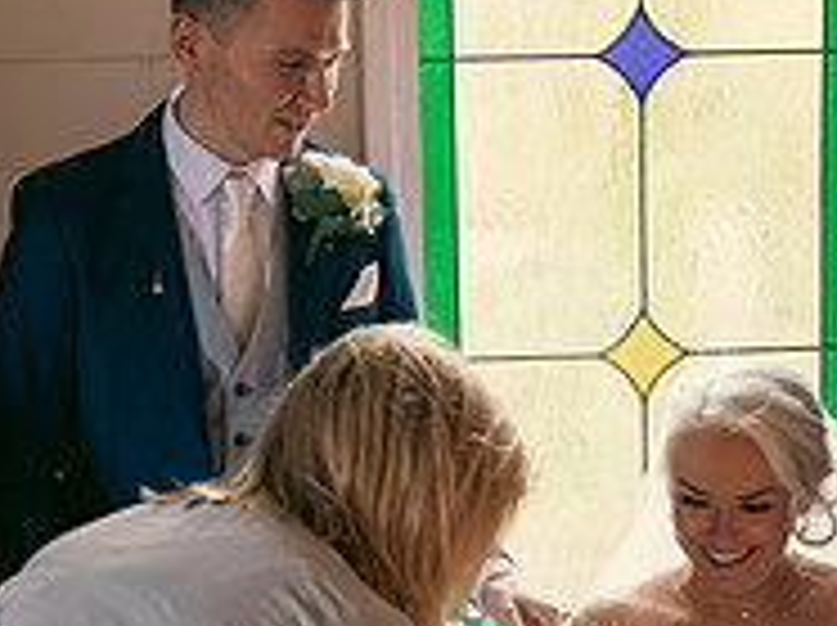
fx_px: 2318
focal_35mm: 96
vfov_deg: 15.2
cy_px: 520
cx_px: 464
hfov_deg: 20.5
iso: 640
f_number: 3.5
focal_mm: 32
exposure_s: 1/160
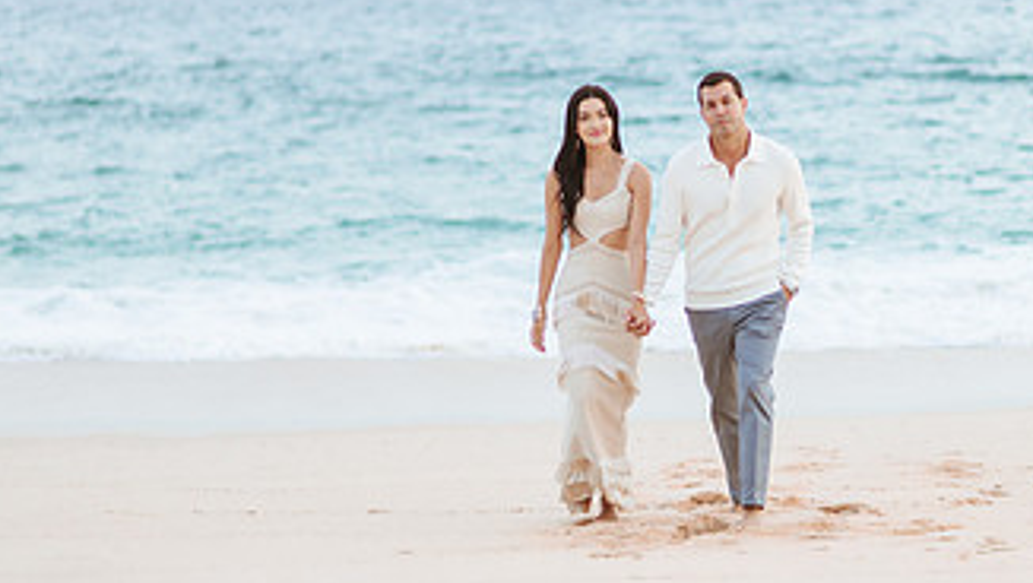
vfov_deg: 11.2
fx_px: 2961
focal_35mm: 108
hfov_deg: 19.7
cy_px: 138
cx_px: 678
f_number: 1.4
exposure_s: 1/6400
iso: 250
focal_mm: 58
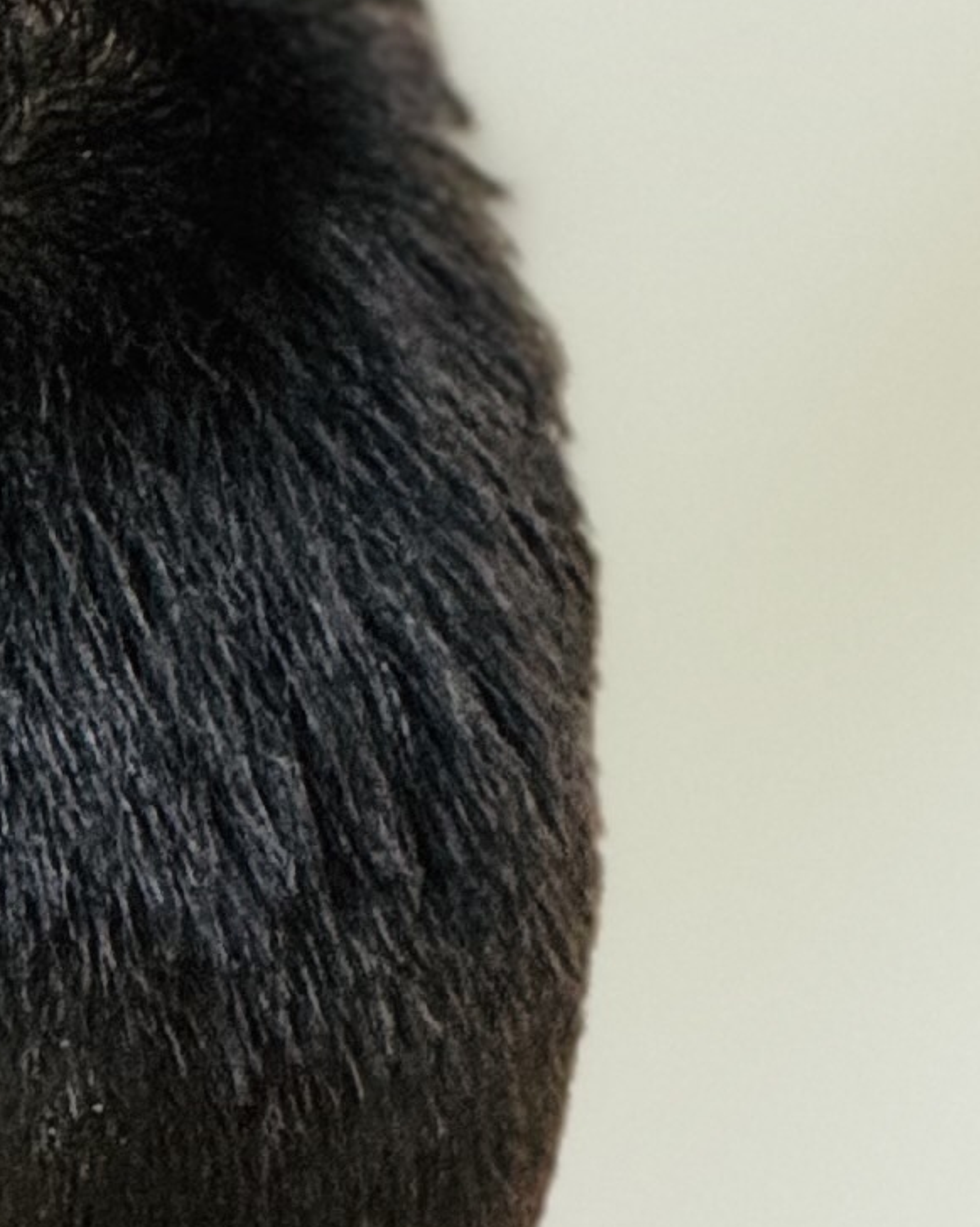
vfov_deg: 3.0
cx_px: -1368
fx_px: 23581
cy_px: 1426
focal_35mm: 650
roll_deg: -0.9
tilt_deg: -10.9
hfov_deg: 2.4
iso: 160
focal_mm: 15.66
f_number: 2.8
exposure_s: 1/60
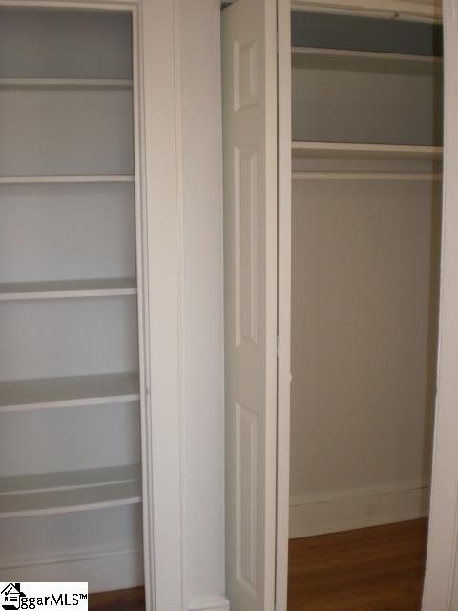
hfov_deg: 37.7
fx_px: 670
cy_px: 306
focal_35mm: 38
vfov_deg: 49.0
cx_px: 229
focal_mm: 6.3
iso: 200
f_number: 3.1
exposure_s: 1/100
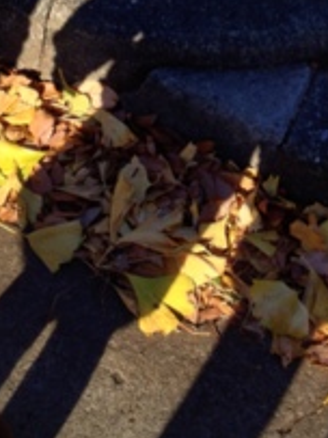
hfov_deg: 15.7
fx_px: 1176
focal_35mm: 93
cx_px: 277
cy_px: -65
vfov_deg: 20.0
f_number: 2.4
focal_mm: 4.28
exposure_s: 1/435
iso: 50
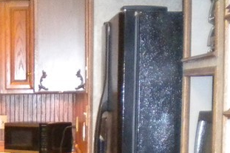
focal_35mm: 120
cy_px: 234
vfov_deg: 11.0
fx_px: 766
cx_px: -78
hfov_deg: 16.1
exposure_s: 1/30
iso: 748
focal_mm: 6.3
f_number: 3.1
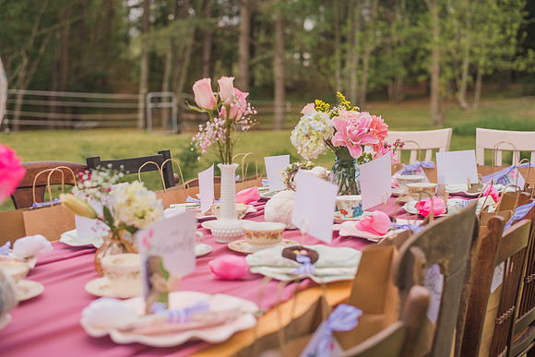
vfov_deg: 27.0
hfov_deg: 39.6
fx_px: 743
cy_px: 178
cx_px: 268
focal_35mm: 50
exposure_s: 1/1600
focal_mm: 50
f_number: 2.8
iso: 100
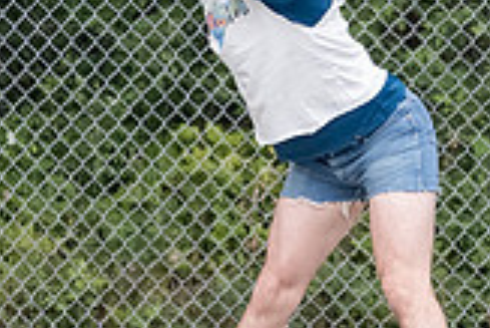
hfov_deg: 2.8
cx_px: 133
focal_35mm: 743
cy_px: -5
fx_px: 10122
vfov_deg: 1.9
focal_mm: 95
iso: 3200
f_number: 3.2
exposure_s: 1/1600
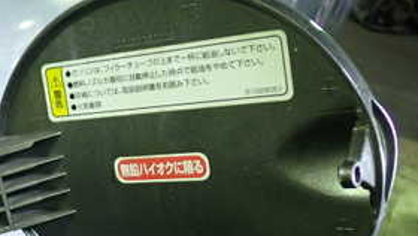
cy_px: 215
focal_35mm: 70
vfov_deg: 17.0
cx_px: -7
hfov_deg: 28.2
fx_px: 776
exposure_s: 1/30
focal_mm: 5.4
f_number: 2.3
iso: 320
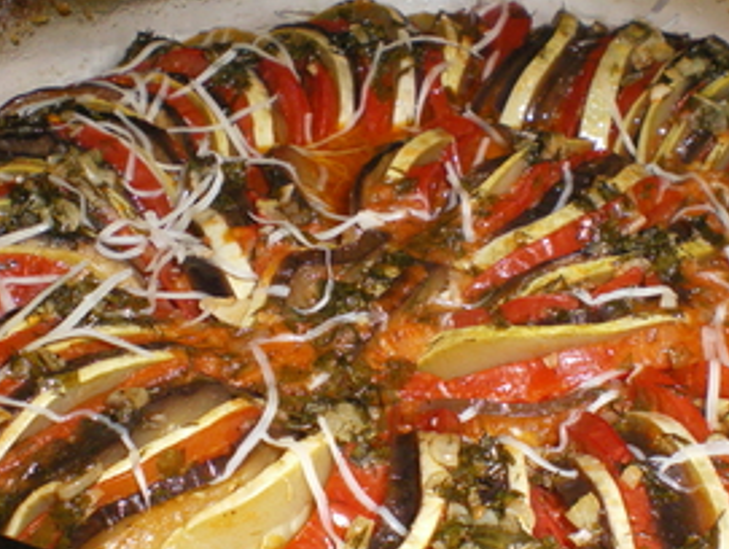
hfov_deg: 30.6
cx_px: 455
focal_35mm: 63
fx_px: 1329
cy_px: 347
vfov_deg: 23.3
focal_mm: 6.3
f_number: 4.6
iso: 400
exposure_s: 1/50
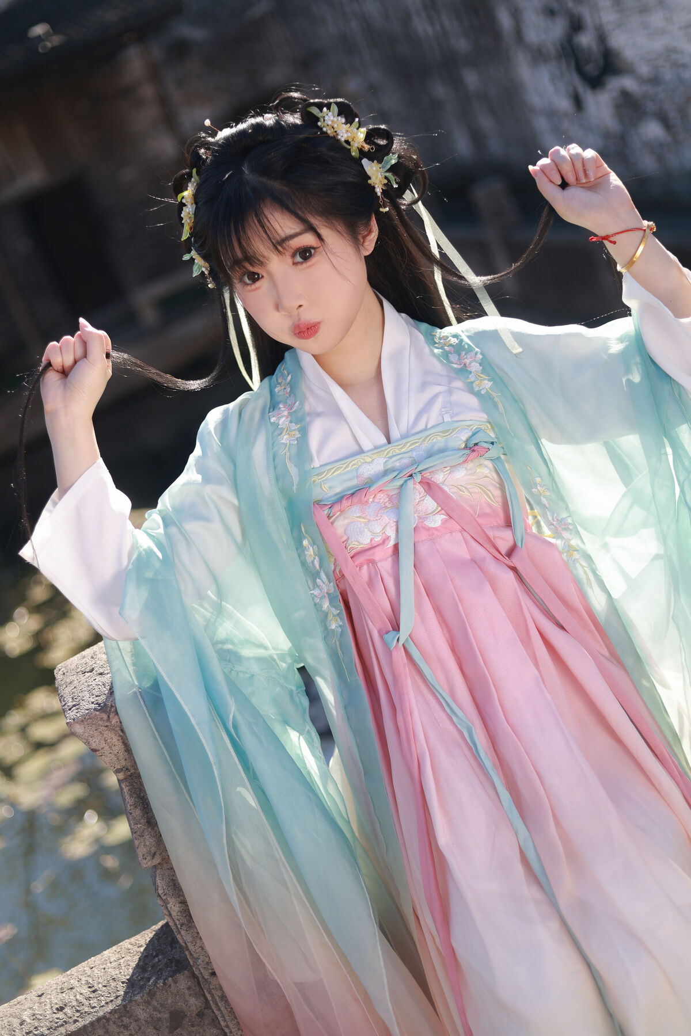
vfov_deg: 40.3
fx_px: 1411
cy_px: 518
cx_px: 346
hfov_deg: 27.5
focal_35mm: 49
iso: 100
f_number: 2.2
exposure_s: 1/1000
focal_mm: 50
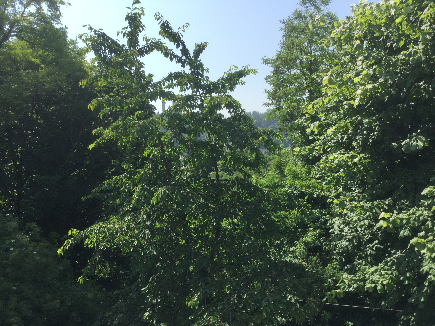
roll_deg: +2.4
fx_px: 390
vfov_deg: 45.4
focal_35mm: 31
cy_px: 163
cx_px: 218
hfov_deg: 58.4
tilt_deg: -6.6
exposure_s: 1/1006
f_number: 2.4
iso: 25
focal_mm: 3.3
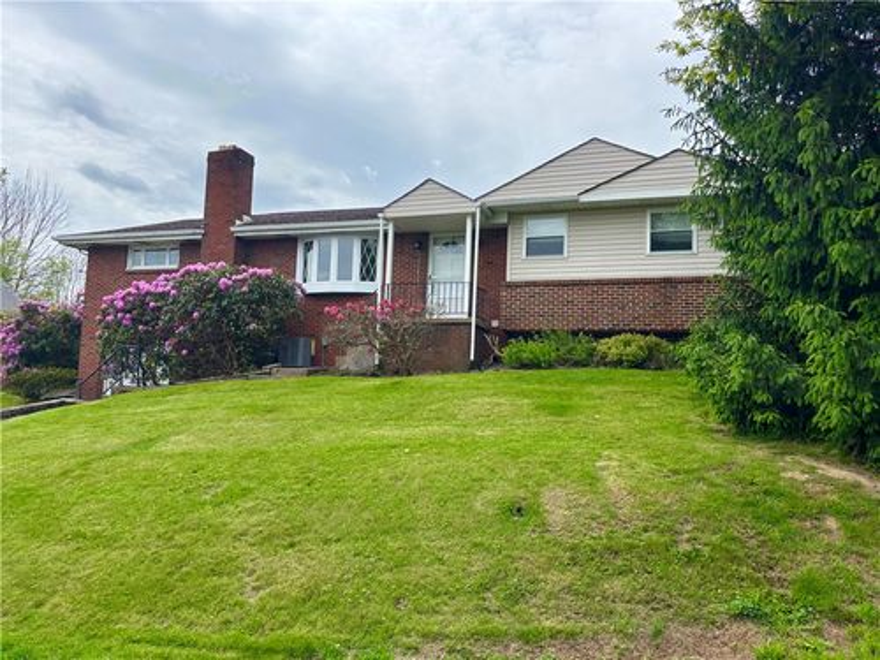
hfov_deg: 67.3
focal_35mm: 26
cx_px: 440
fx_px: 661
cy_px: 330
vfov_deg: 53.1
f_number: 1.6
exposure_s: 1/2857
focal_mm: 5.96
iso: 50
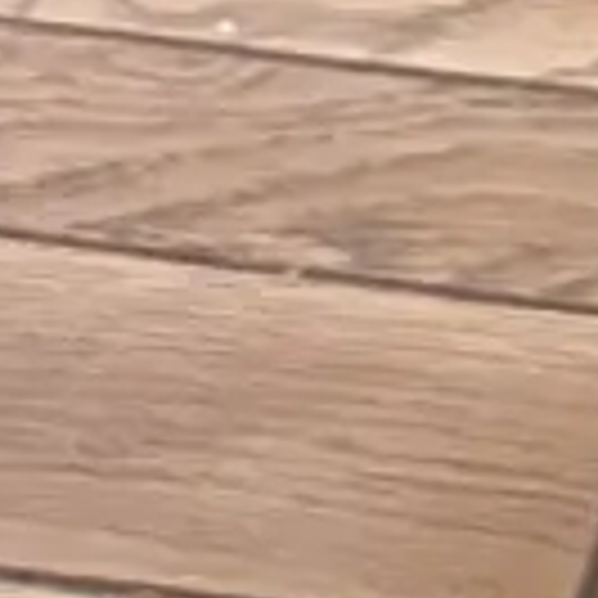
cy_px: -2221
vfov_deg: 5.9
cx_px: 2057
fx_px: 4398
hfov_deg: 6.7
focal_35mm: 225
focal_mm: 5.1
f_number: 1.6
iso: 200
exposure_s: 1/60
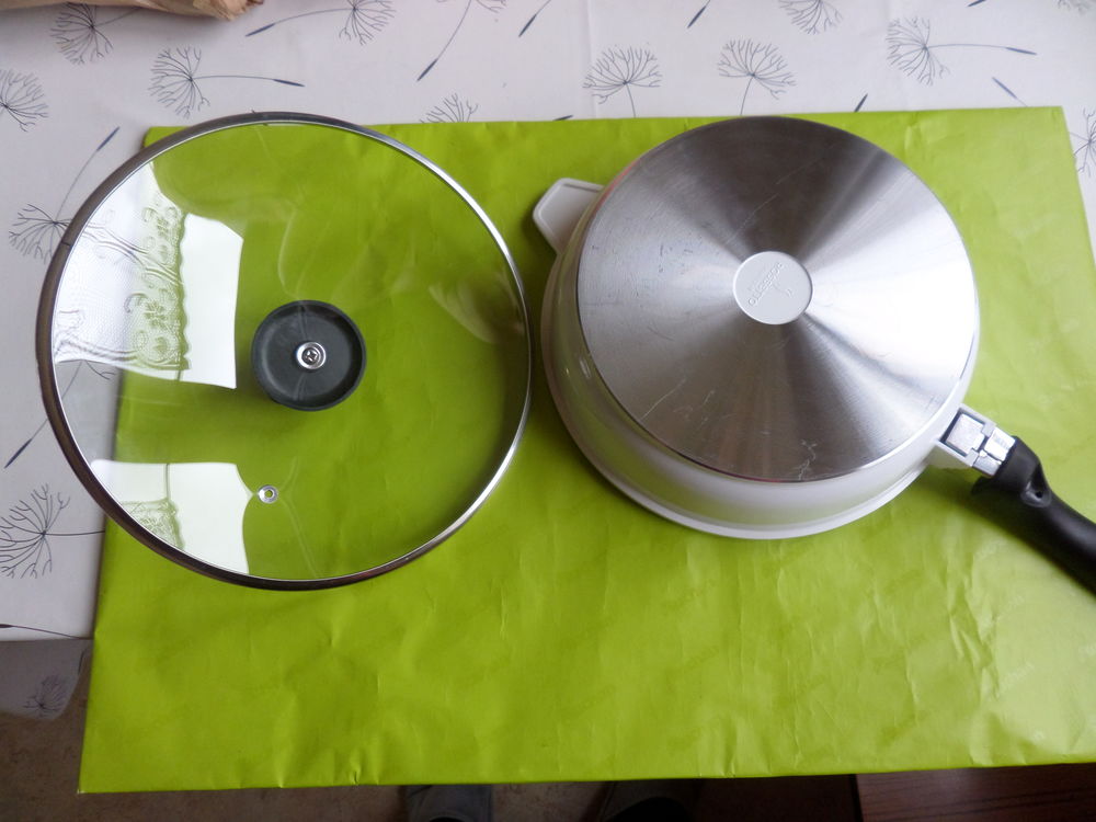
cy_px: 411
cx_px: 548
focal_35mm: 24
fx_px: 760
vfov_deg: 56.8
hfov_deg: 71.6
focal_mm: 4.3
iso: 160
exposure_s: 1/30
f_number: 3.1
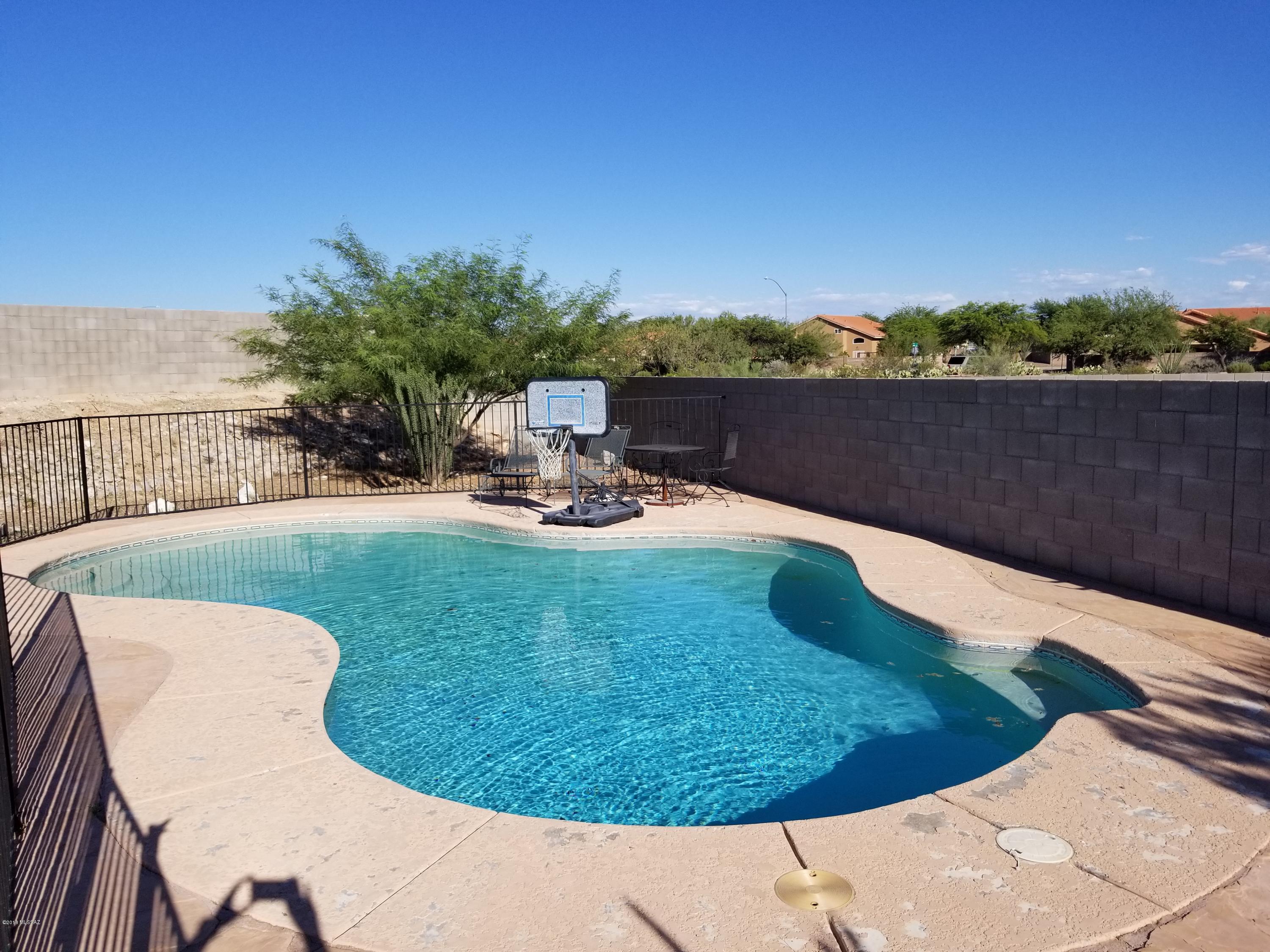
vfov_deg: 53.1
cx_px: 635
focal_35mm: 26
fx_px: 954
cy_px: 476
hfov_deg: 67.3
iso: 50
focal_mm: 4.3
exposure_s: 1/3312
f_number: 1.7
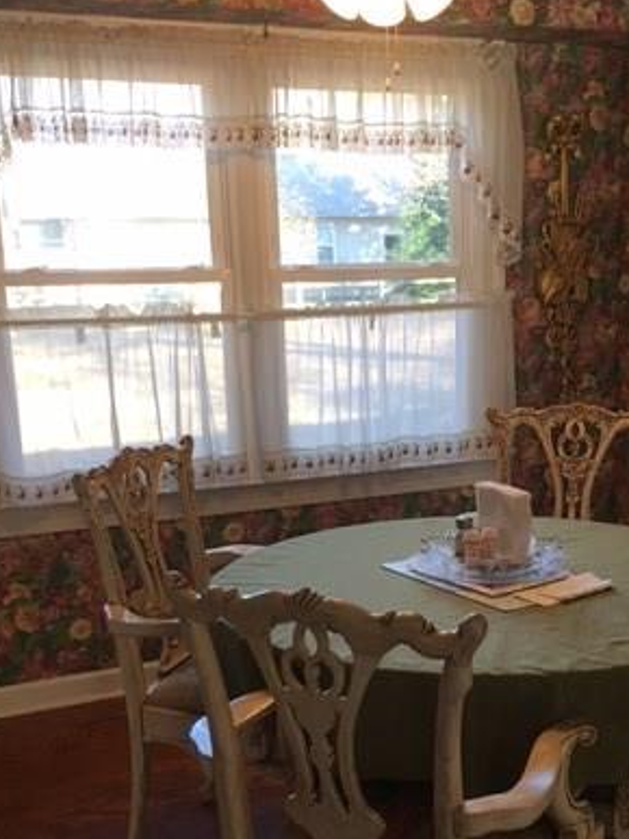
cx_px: 438
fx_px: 1164
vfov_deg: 39.4
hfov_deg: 29.9
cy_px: 529
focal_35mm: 48
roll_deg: +0.8
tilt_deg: -14.3
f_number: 2.2
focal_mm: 4.15
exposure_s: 1/30
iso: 32
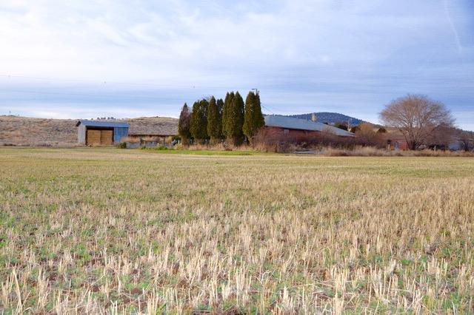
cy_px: 158
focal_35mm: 27
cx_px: 237
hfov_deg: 67.4
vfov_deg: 47.9
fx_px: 355
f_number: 8
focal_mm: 18
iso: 200
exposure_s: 1/200
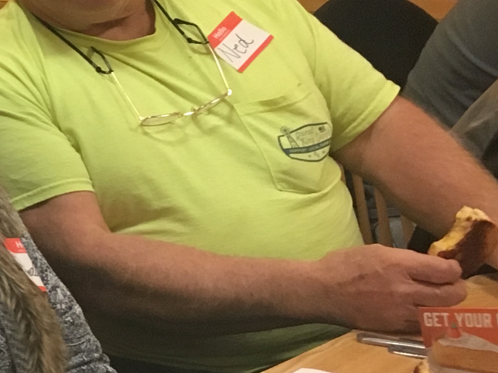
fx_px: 1784
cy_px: 80
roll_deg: +1.2
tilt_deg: -11.6
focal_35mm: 124
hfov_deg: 13.6
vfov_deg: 11.9
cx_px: -486
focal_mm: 4.15
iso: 100
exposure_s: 1/30
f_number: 2.2
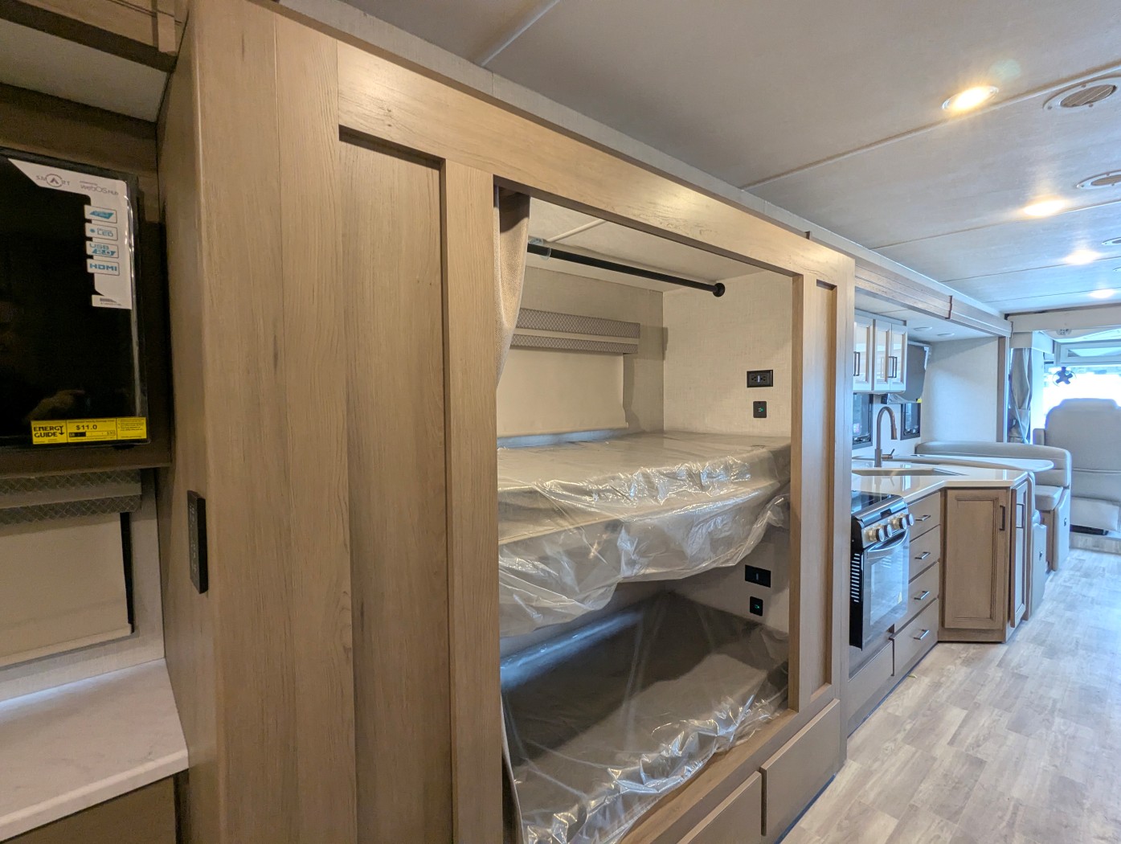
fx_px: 519
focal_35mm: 16
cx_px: 560
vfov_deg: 78.2
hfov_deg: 94.4
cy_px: 422
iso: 165
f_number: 2.2
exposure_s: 1/63.1
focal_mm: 2.35
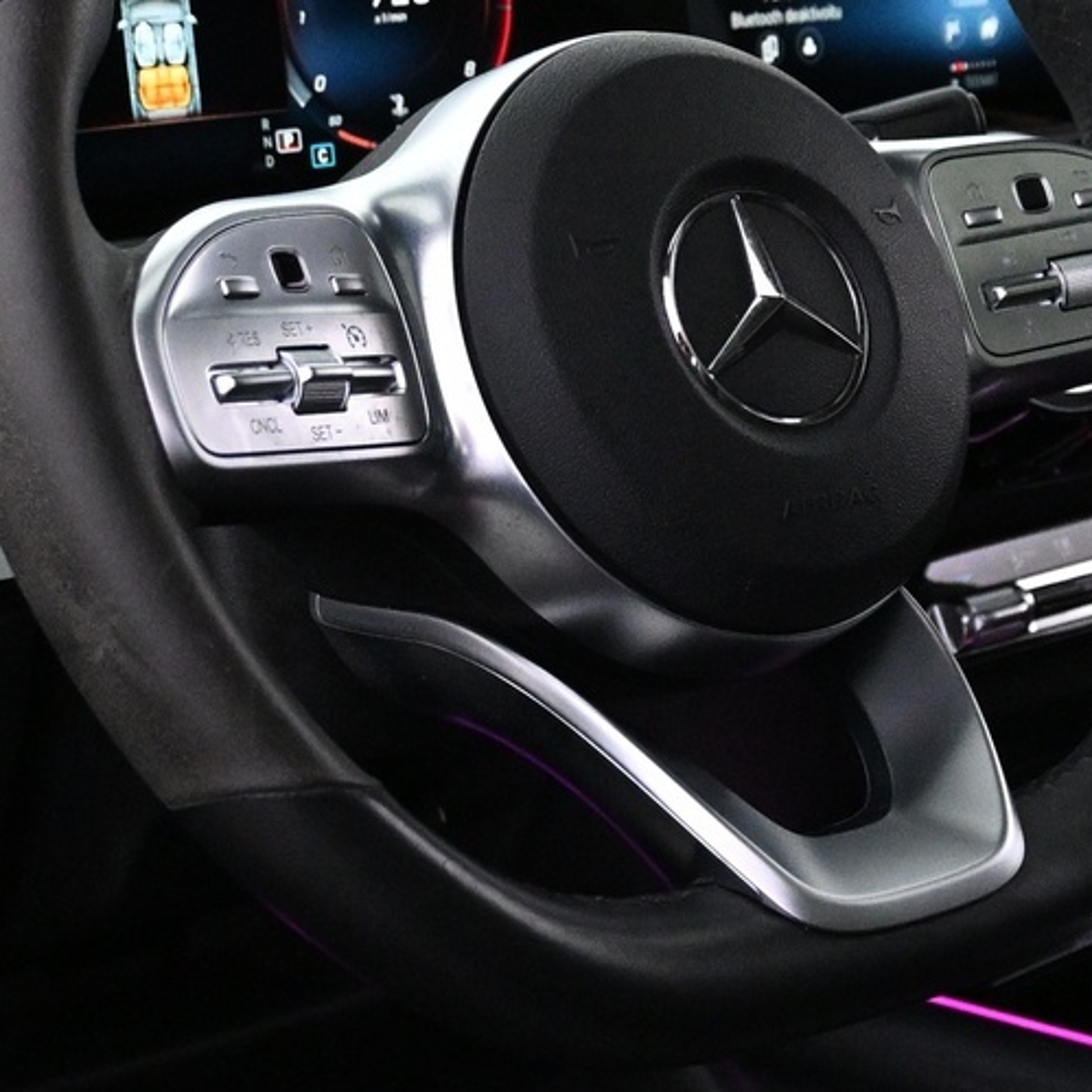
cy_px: 586
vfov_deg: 18.7
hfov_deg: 18.5
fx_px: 3322
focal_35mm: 93
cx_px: 847
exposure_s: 1/60
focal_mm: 22.5
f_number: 4
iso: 4000
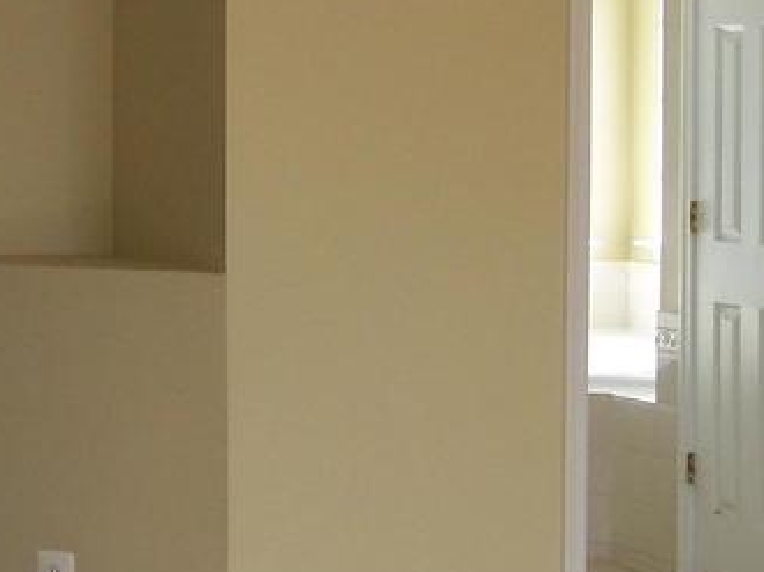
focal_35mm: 118
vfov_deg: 12.5
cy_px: 236
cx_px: 523
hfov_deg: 16.7
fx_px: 2602
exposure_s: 1/100
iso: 80
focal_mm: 6.3
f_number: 2.8
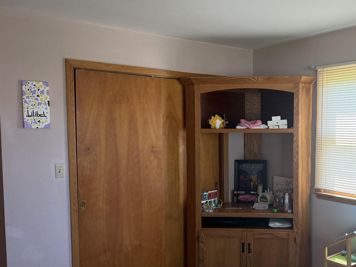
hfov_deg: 48.7
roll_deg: -0.5
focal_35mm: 37
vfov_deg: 38.6
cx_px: 254
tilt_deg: -3.8
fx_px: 380
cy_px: 150
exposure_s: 1/155
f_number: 1.78
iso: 200
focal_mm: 6.76
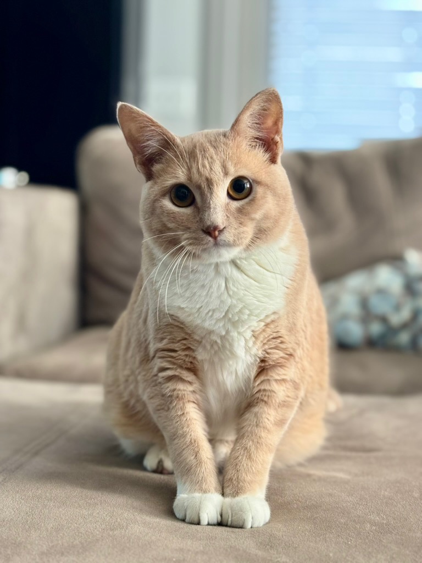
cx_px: 211
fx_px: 845
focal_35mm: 52
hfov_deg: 28.0
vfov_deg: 36.8
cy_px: 282
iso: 160
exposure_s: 1/40
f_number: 1.6
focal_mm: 5.96
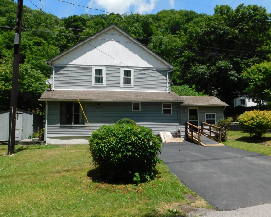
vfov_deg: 54.9
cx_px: 125
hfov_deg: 65.9
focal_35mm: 26
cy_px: 110
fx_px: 209
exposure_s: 1/1500
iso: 125
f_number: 3
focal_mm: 4.1
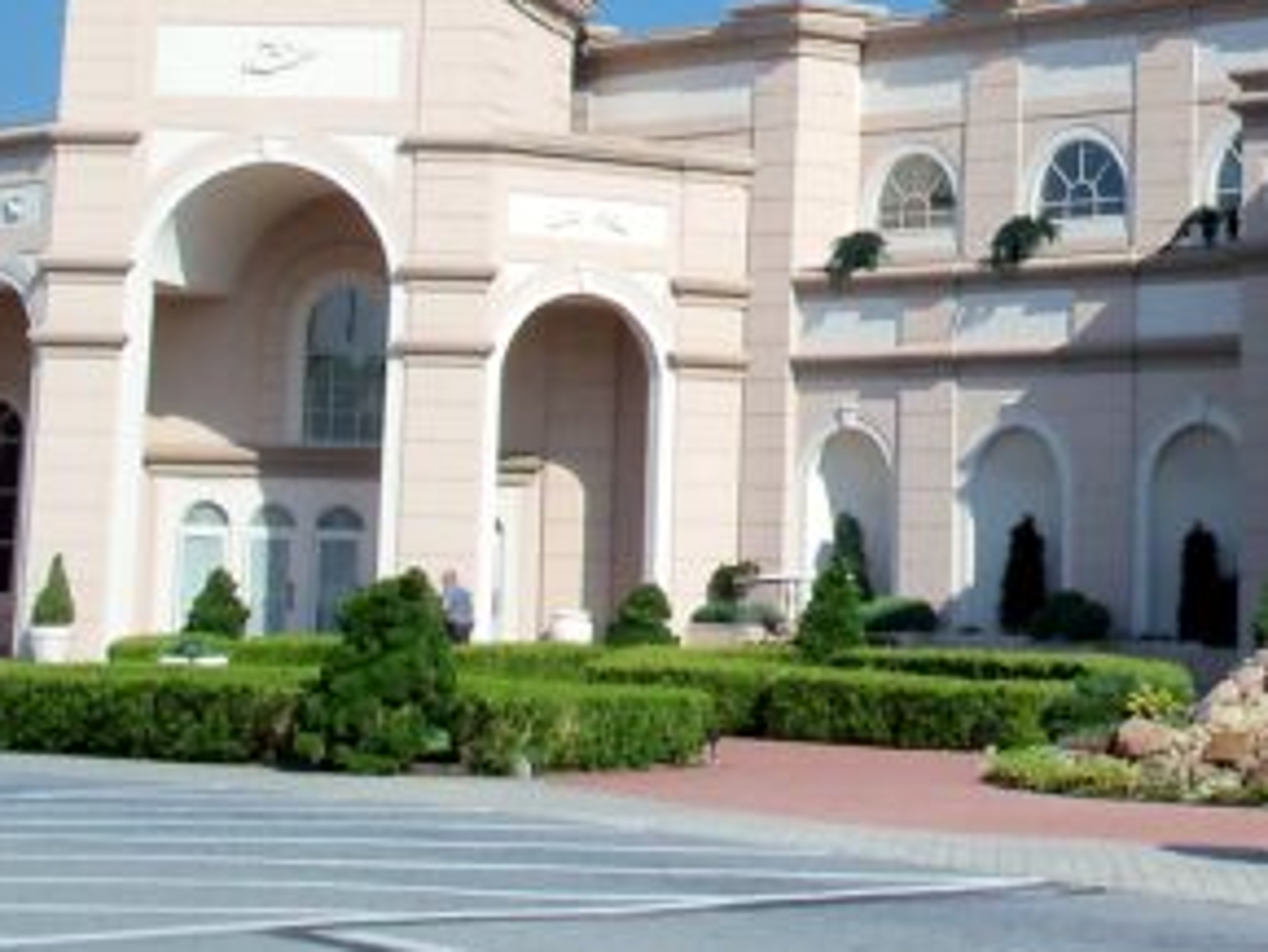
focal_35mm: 93
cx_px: 1562
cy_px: -184
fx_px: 3408
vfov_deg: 15.3
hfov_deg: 19.7
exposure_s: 1/500
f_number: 5.5
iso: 80
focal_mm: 6.3
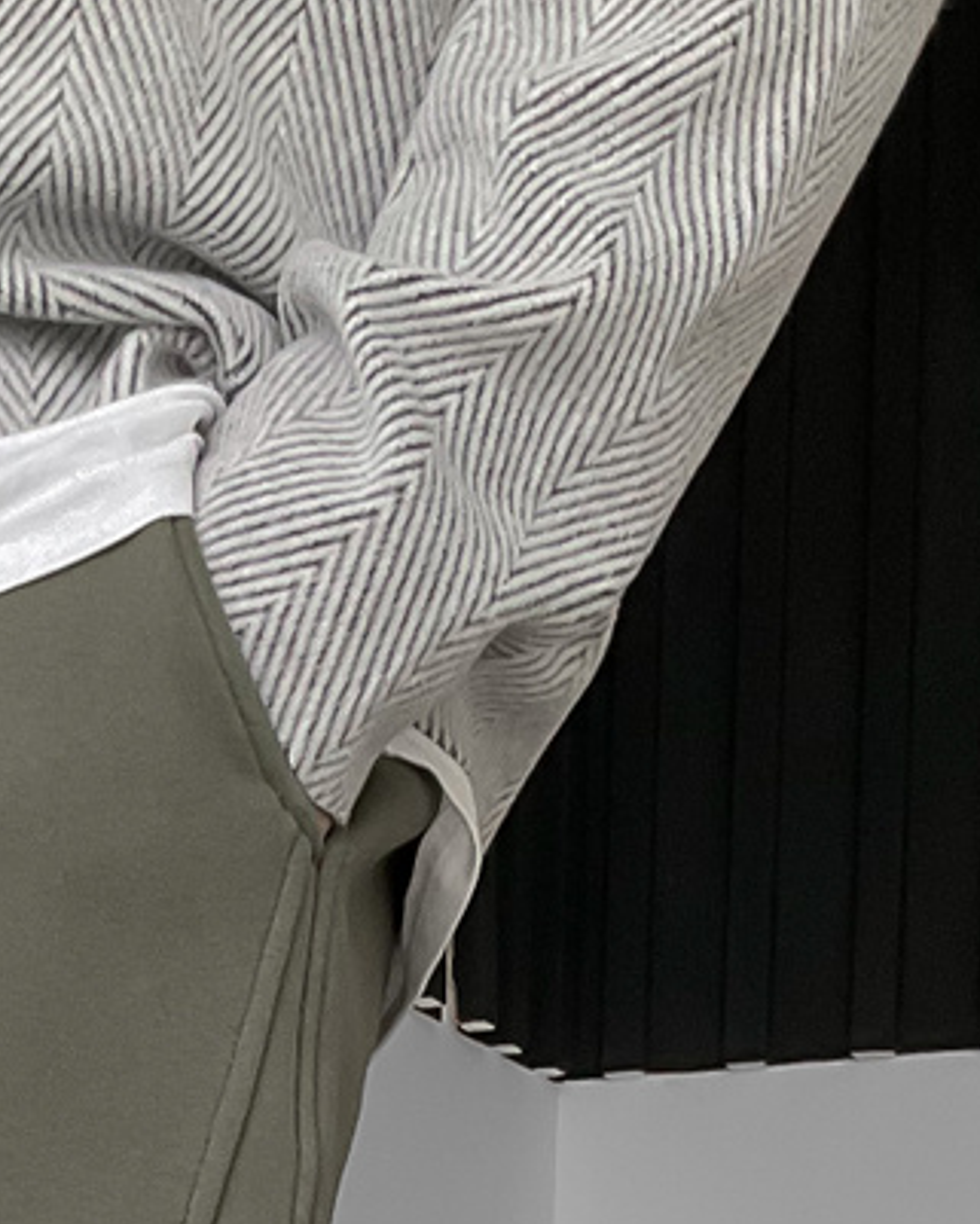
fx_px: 4095
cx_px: -195
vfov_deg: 15.5
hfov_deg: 13.3
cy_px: 1902
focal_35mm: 113
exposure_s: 1/110
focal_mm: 3
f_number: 1.8
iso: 64
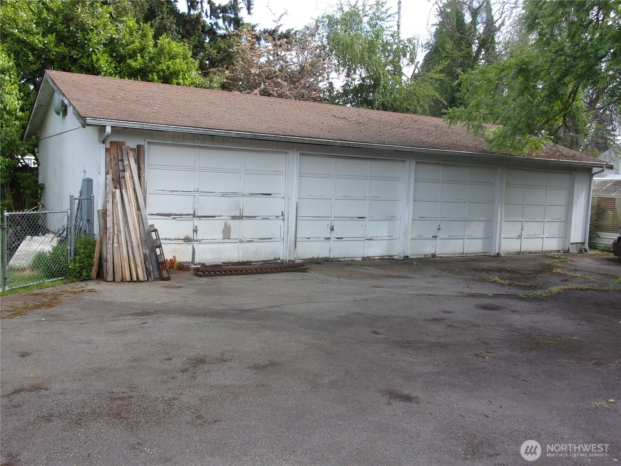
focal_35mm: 36
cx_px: 310
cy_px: 233
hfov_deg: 51.4
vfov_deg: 39.7
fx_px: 646
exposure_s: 1/240
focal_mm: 6.4
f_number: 4.5
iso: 80
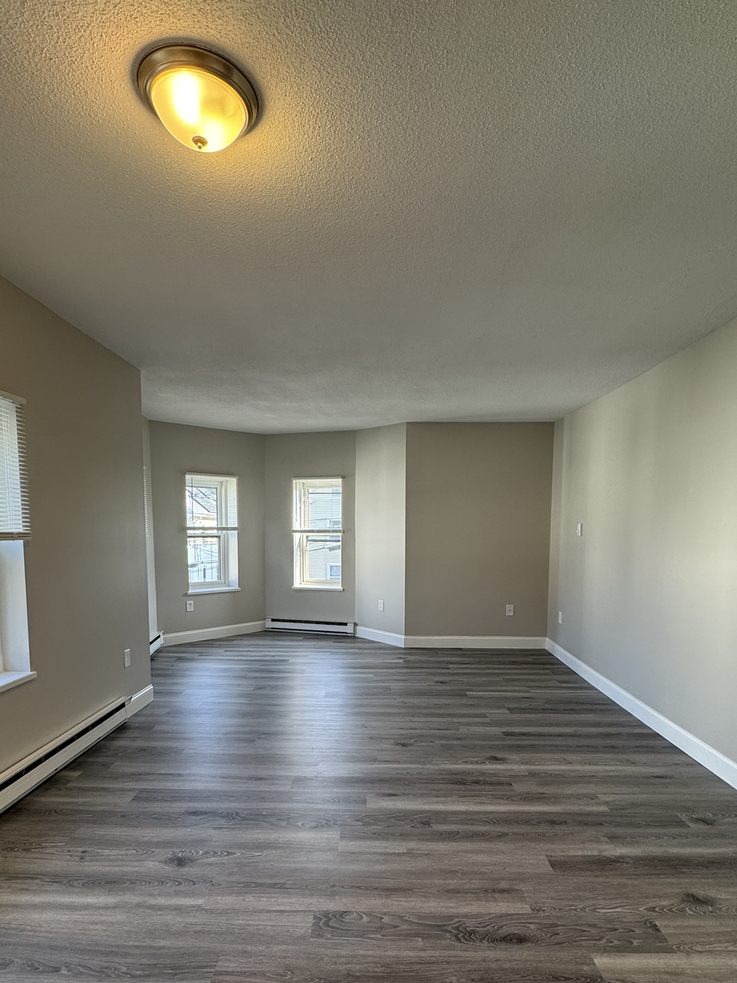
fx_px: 539
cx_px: 358
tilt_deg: -4.6
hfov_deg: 68.7
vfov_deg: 83.8
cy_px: 580
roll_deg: -0.6
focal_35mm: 19
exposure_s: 1/120
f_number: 2.2
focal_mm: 2.22
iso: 160
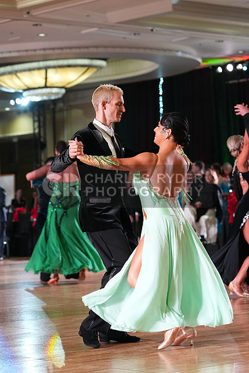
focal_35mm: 111
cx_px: 124
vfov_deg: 18.4
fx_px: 1151
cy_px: 186
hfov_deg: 12.3
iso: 6400
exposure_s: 1/400
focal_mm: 111
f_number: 4.5
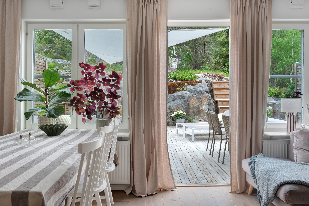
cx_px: 154
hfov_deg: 58.7
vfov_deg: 41.2
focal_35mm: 32
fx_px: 275
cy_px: 103
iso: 400
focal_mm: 32
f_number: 9.5
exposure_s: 1/15
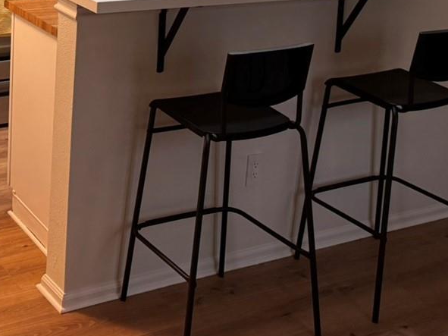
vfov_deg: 20.9
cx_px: 28
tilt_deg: -7.8
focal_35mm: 65
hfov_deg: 28.4
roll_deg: -0.8
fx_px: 841
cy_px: -77
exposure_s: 1/120
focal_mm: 6.76
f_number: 1.78
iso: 200
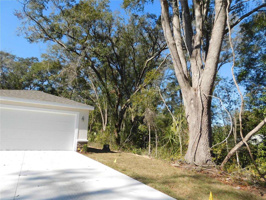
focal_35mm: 23
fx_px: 177
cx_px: 133
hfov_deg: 73.9
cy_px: 100
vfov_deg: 58.9
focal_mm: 4
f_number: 3
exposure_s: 1/1000
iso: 125
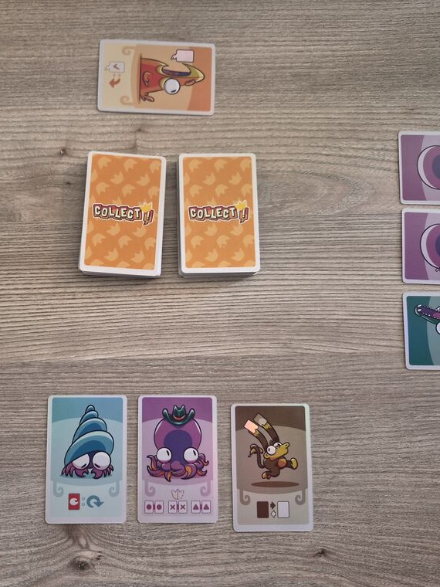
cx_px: 141
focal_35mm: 31
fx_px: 525
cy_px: 293
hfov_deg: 44.7
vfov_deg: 58.4
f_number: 1.8
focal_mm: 5.4
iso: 500
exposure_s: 1/100
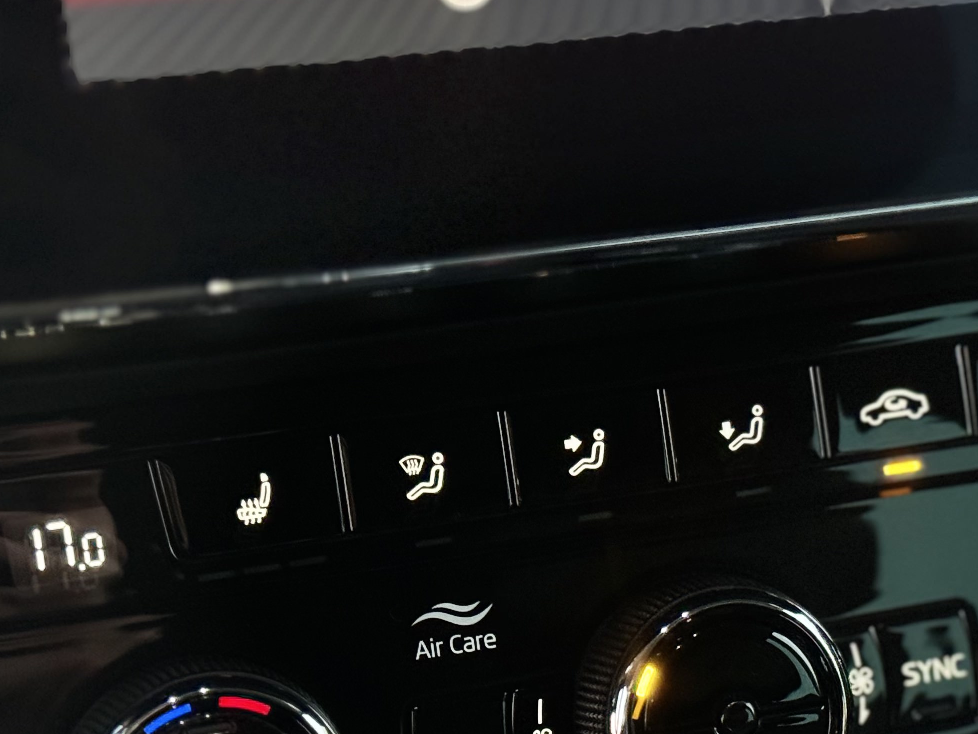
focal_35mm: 99
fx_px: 2797
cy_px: 544
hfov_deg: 19.7
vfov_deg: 14.9
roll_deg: -4.5
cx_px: 684
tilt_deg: -33.2
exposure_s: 1/32
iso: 500
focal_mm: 6.76
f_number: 1.78
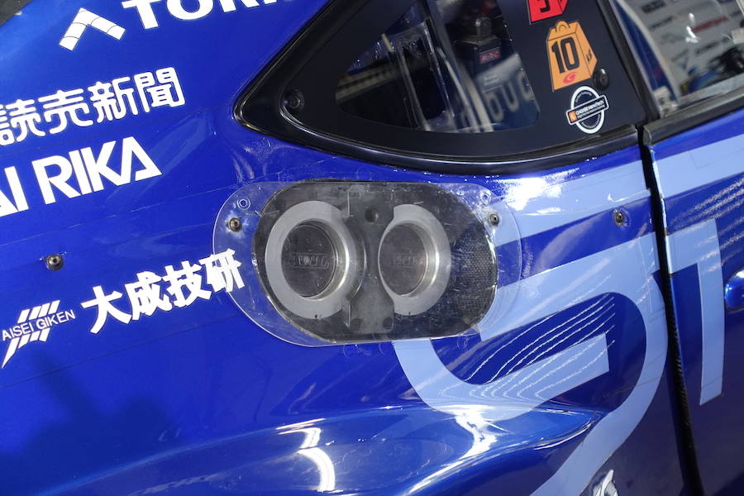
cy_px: 248
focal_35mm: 62
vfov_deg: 21.9
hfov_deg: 32.4
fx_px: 1281
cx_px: 372
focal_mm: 22.77
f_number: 2.8
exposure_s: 1/80
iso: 800
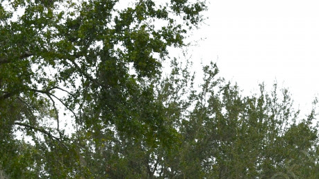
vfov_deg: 8.0
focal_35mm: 148
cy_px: 289
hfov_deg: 14.0
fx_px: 1252
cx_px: 394
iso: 250
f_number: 7.1
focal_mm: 30
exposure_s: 1/200
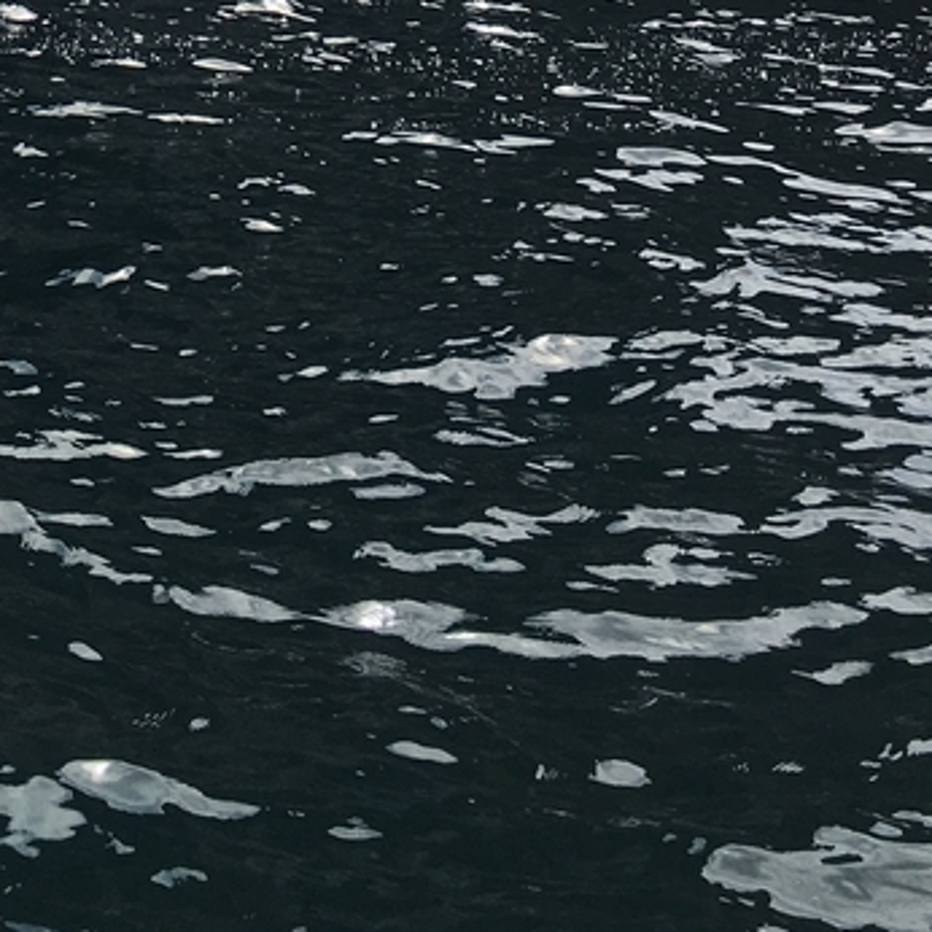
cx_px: -43
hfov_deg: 18.9
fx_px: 2711
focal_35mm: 89
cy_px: -571
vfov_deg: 17.1
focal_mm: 4.15
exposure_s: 1/2331
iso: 25
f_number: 2.2
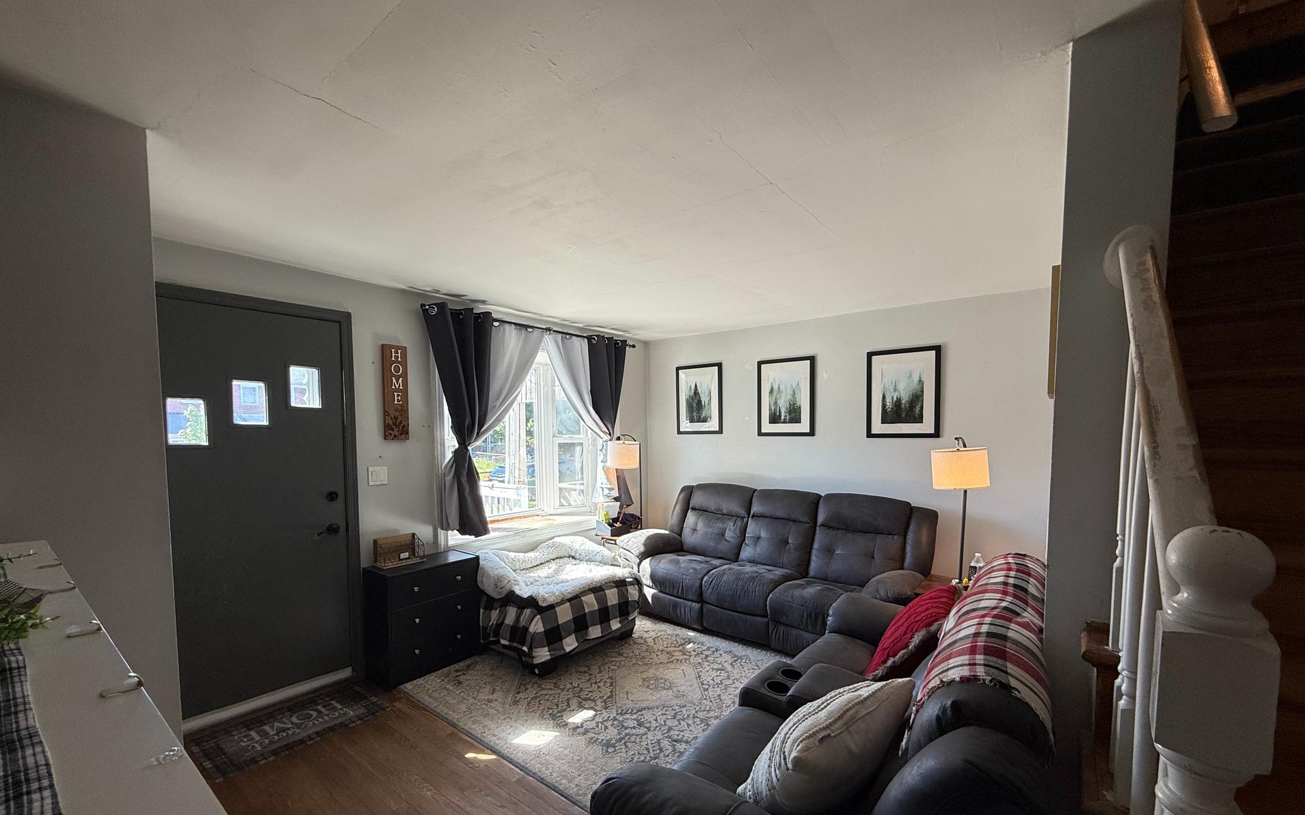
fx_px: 533
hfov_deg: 101.5
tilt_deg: -3.4
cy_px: 461
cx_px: 658
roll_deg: -0.1
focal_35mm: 15
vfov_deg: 74.4
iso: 64
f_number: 2.2
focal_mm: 2.22
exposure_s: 1/120
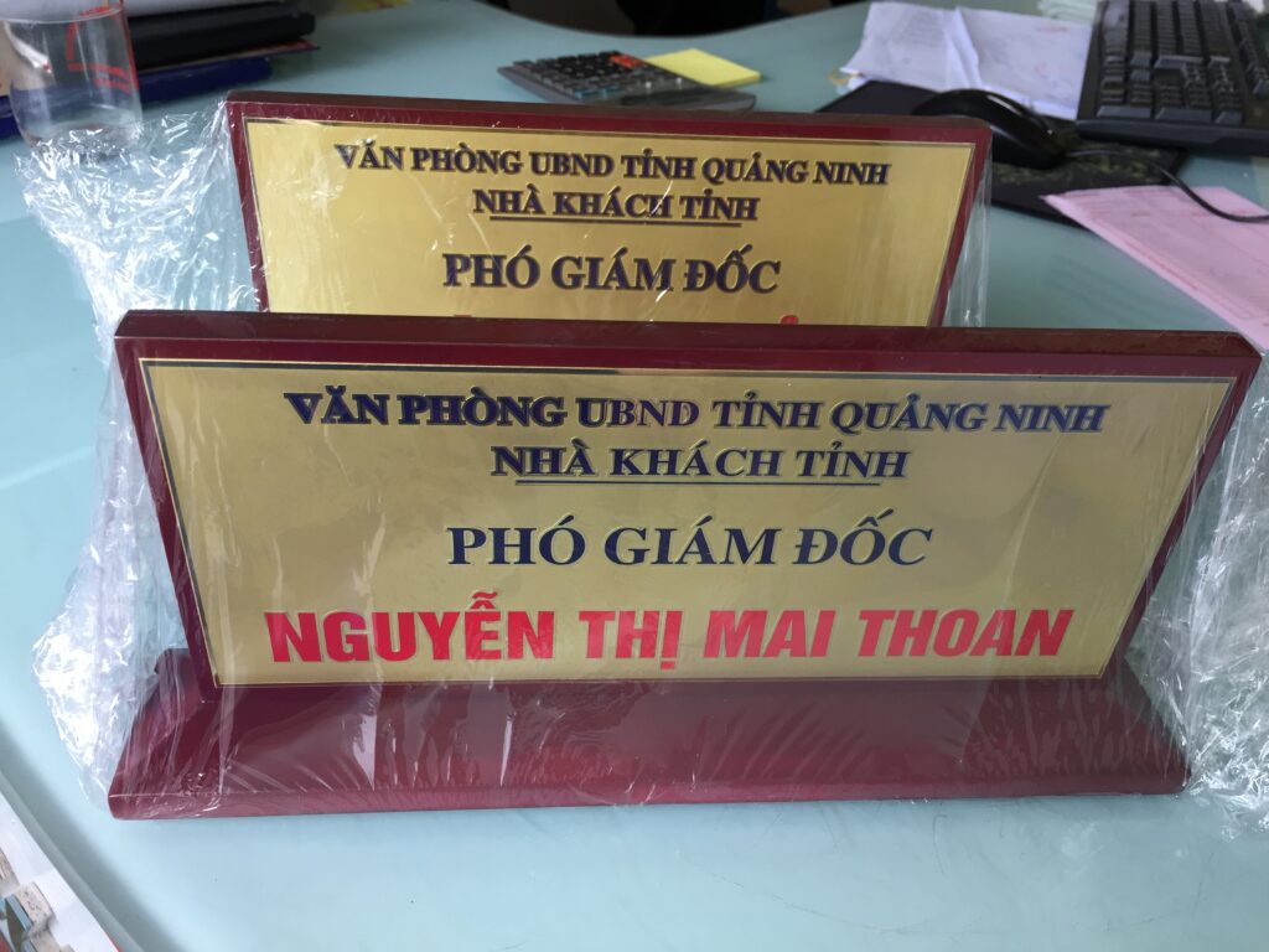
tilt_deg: -35.0
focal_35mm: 29
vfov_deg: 48.2
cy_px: 476
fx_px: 1063
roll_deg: -6.9
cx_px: 634
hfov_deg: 61.7
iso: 32
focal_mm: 4.15
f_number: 2.2
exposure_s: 1/33
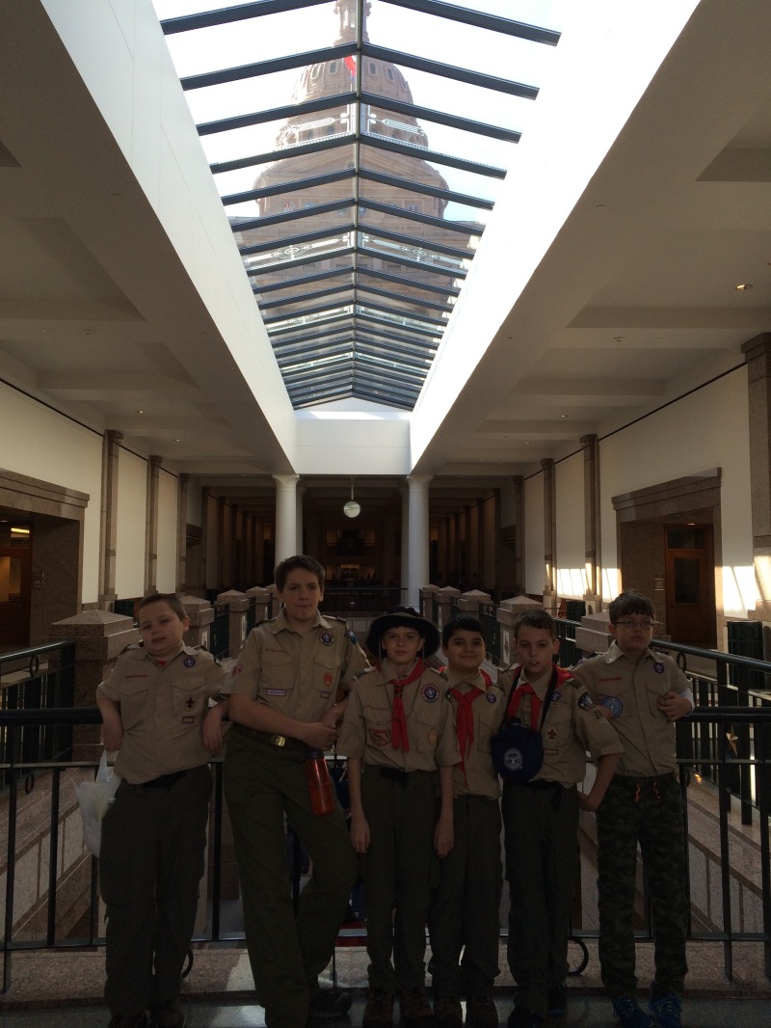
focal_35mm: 29
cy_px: 514
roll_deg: +0.1
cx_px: 386
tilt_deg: +3.7
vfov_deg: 61.6
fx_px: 861
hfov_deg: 48.2
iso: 40
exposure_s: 1/120
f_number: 2.2
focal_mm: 4.15
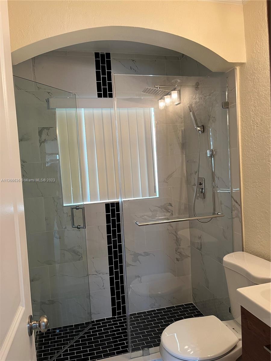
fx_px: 271
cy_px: 180
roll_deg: +4.1
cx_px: 136
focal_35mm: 26
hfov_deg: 53.1
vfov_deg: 67.3
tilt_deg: -3.4
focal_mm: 5.1
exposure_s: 1/60
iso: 160
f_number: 1.6
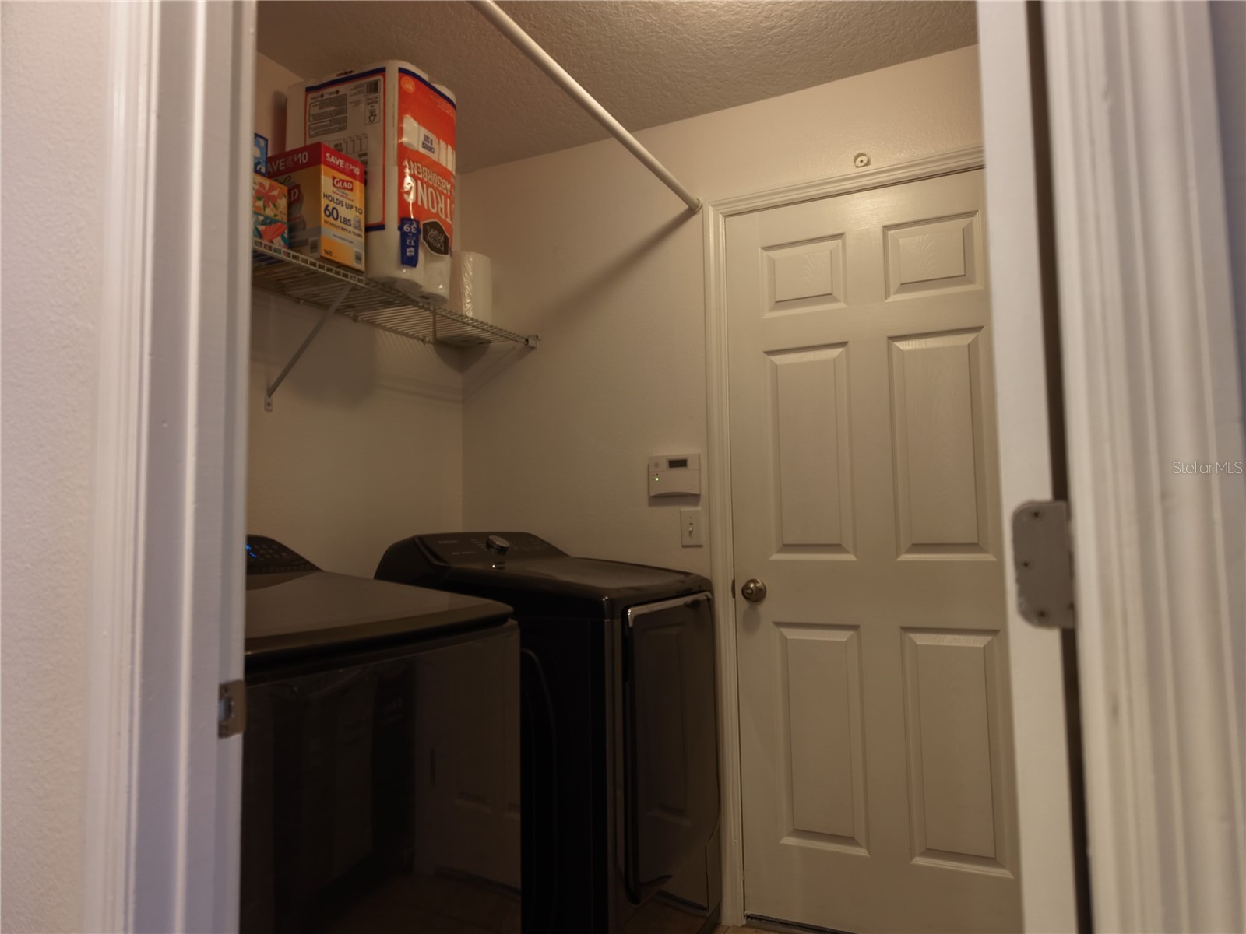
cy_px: 467
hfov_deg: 71.6
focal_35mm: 24
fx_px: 864
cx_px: 623
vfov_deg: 56.8
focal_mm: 8.67
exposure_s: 1/40
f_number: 1.8
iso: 100
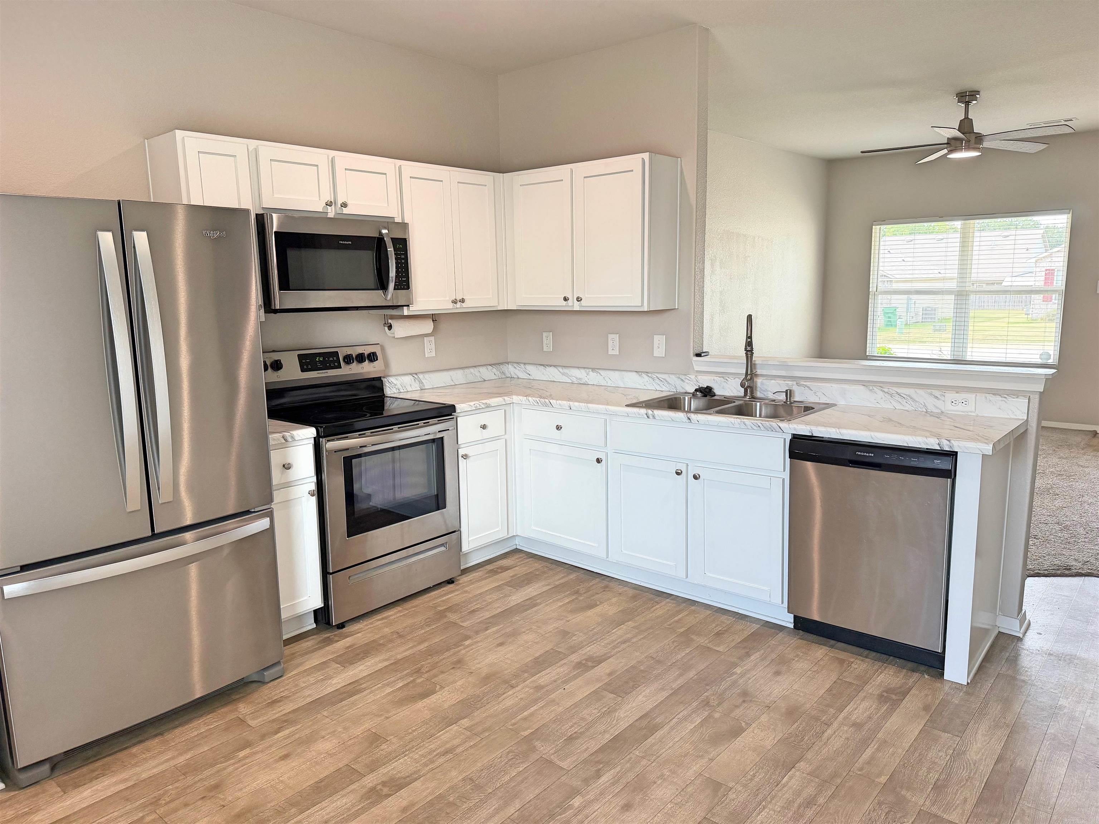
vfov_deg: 56.8
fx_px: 762
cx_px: 550
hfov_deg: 71.6
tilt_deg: -10.2
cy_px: 412
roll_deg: +1.2
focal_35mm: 24
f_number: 1.78
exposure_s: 1/142
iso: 200
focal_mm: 6.76
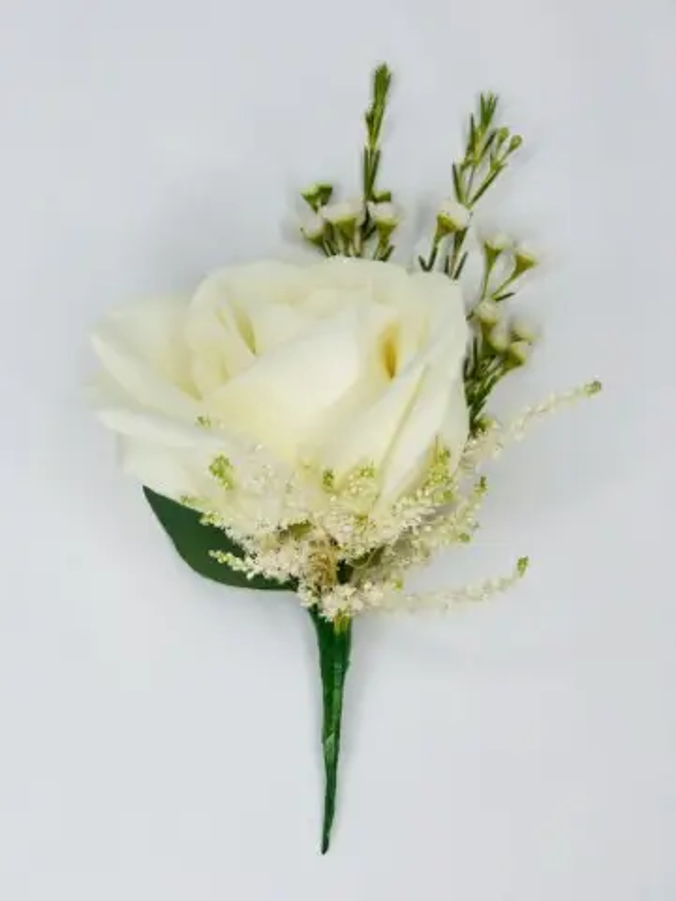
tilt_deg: -81.8
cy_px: 450
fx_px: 1354
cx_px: 338
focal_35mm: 52
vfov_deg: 36.8
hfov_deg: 28.0
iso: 16
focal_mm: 6
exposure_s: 1/279
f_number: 2.4
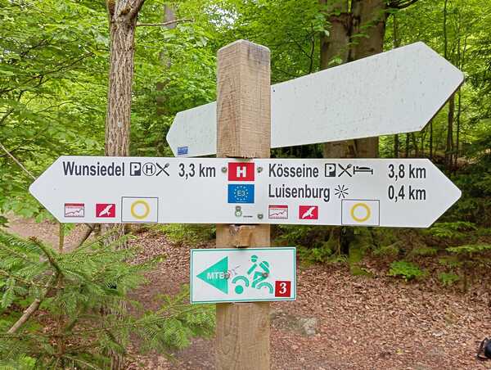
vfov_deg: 49.9
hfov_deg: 63.4
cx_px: 246
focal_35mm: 28
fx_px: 398
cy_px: 185
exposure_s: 1/100
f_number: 1.8
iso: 75
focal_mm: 4.22
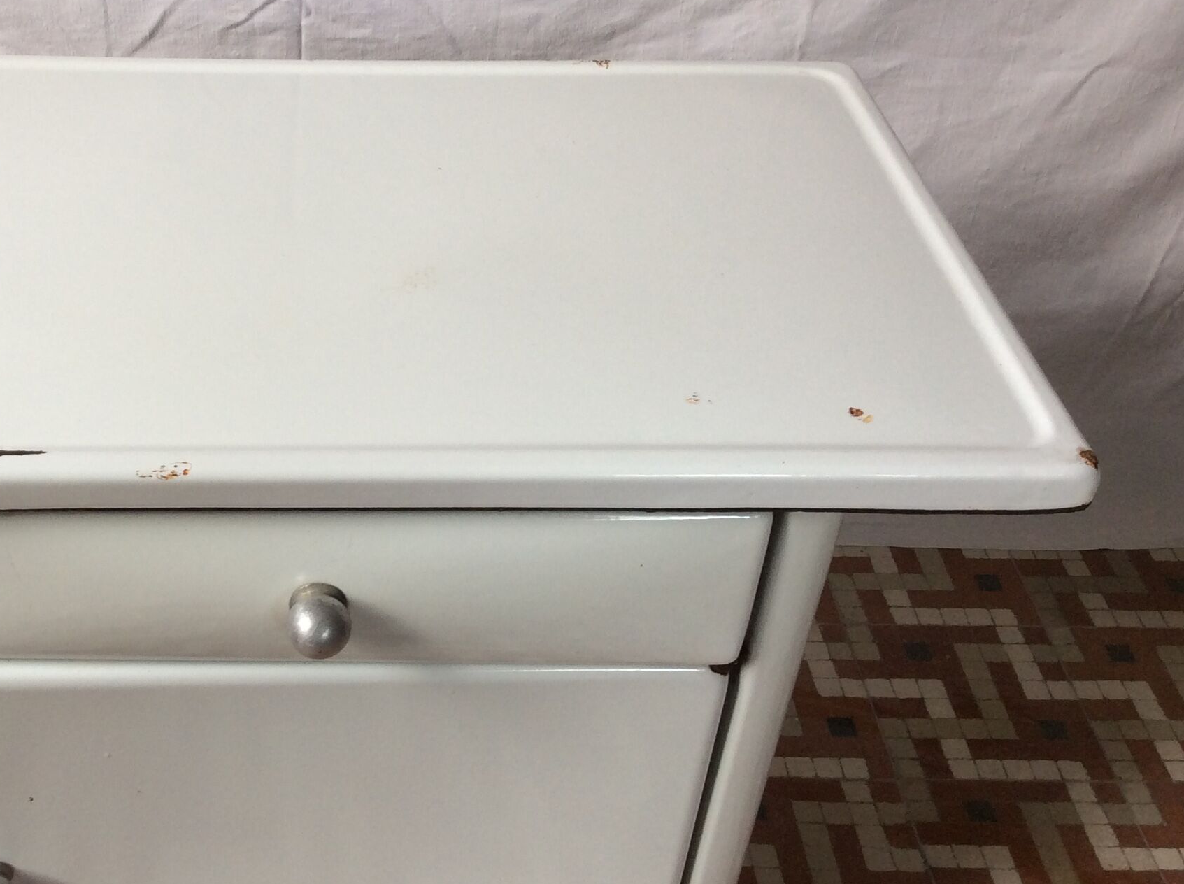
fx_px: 1673
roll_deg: +0.4
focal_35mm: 49
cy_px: 457
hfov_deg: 38.0
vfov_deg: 29.6
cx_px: 292
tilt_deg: -39.2
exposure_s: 1/33
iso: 32
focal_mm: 3.3
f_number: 2.4
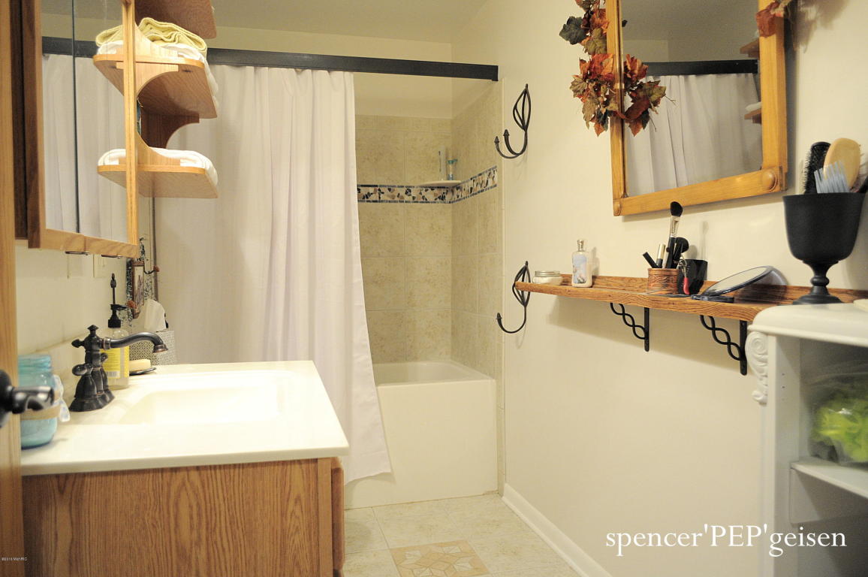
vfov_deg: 47.8
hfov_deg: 67.4
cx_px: 434
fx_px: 650
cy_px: 288
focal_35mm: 27
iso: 1250
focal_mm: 18
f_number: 3.5
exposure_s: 1/30
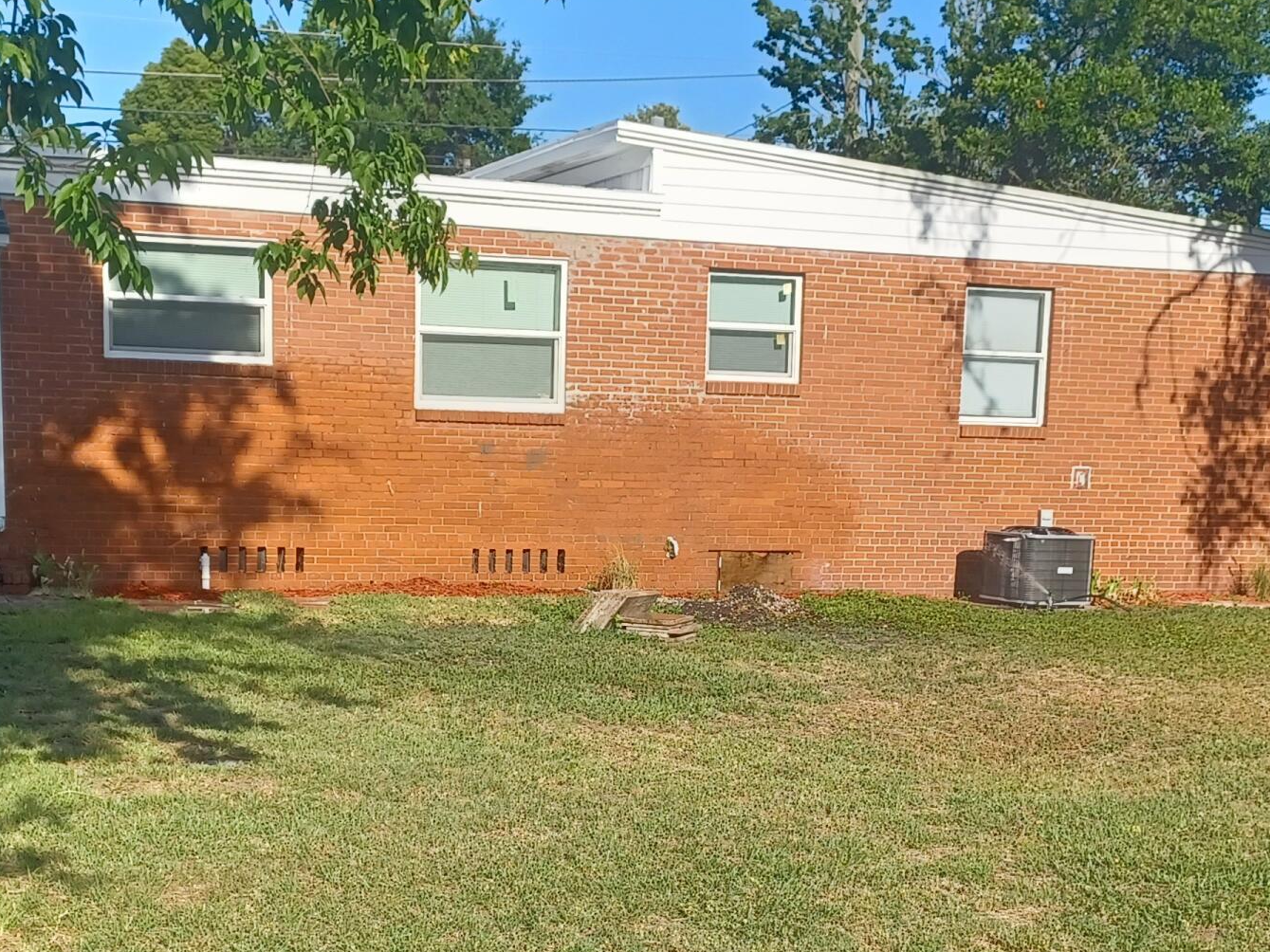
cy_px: 720
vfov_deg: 25.8
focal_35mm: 56
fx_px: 2054
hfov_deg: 34.4
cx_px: 629
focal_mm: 4.6
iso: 32
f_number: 1.8
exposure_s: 1/235
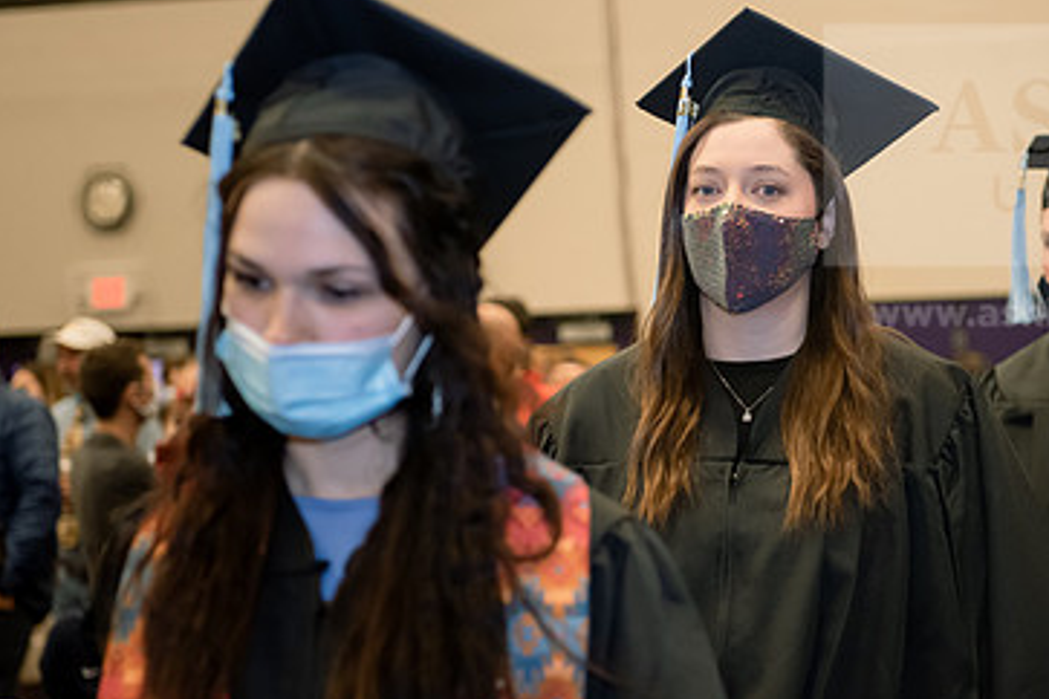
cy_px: 374
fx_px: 3263
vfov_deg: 12.2
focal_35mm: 112
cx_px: 737
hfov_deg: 18.2
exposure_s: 1/200
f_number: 3.5
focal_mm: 70
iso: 1600
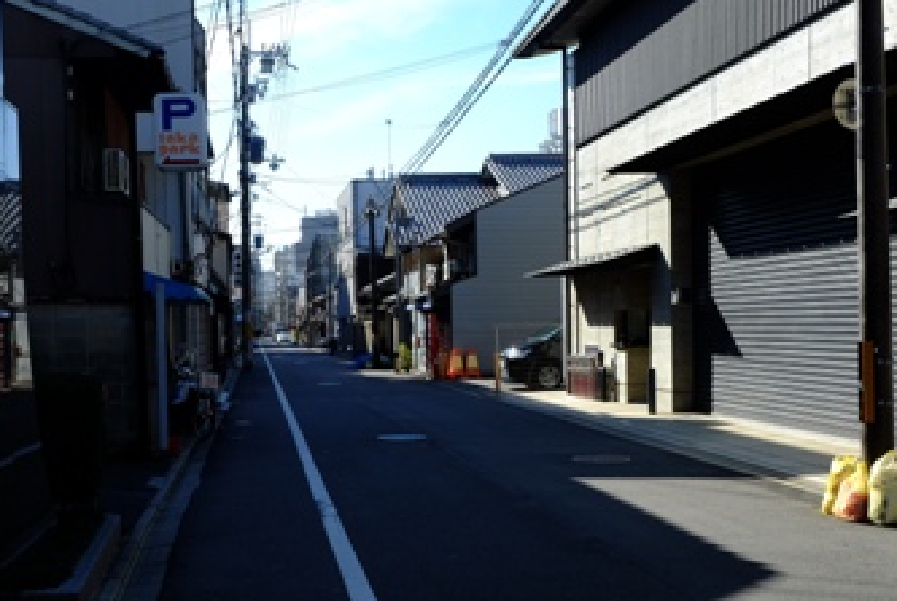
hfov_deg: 44.9
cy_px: 357
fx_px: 1073
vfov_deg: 31.2
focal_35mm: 43
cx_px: 318
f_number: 8
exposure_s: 1/210
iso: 200
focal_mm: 21.4
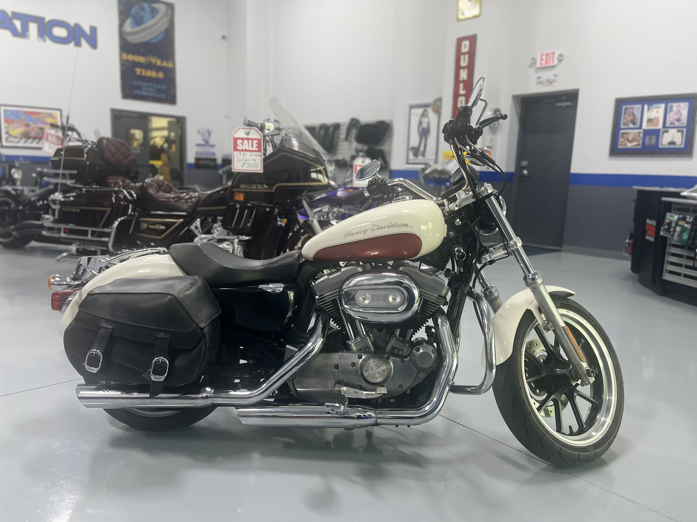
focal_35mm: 26
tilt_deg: -10.9
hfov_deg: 67.3
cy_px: 261
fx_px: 524
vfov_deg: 53.1
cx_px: 348
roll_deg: -2.4
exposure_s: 1/120
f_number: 1.6
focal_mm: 5.1
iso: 125
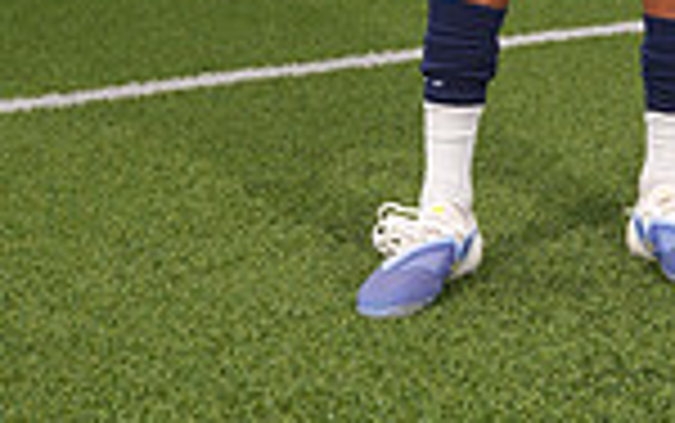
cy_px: -567
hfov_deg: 18.6
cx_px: 603
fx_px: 2025
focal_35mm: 110
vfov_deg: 10.4
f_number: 7.1
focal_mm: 36
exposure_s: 1/200
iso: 80
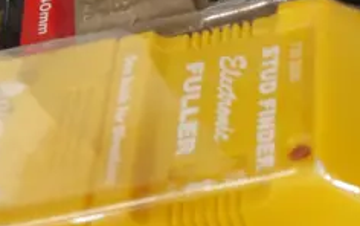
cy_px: -298
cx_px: 275
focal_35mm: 184
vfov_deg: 6.8
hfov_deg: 11.3
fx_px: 1807
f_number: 4.5
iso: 1250
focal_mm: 20
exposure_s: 1/60
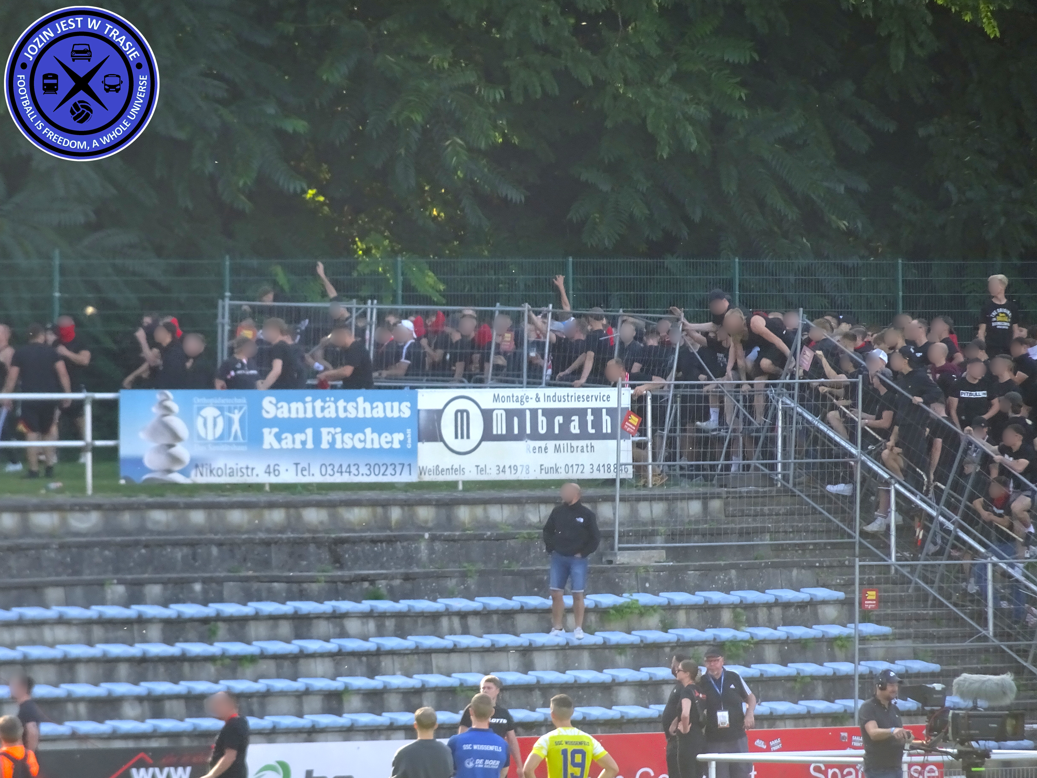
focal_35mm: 400
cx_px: 518
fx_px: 11983
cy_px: 389
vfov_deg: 3.7
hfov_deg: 5.0
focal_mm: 68.35
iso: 320
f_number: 6.3
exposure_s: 1/250
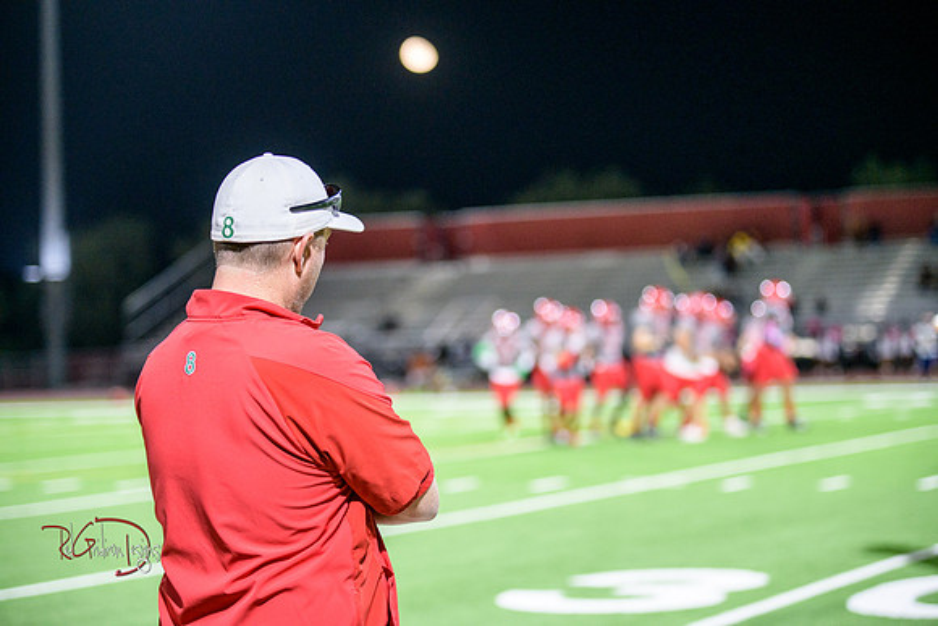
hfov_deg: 22.1
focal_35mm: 92
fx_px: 2398
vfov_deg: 14.9
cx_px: 469
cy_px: 313
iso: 1600
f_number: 2.8
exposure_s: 1/250
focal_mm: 92
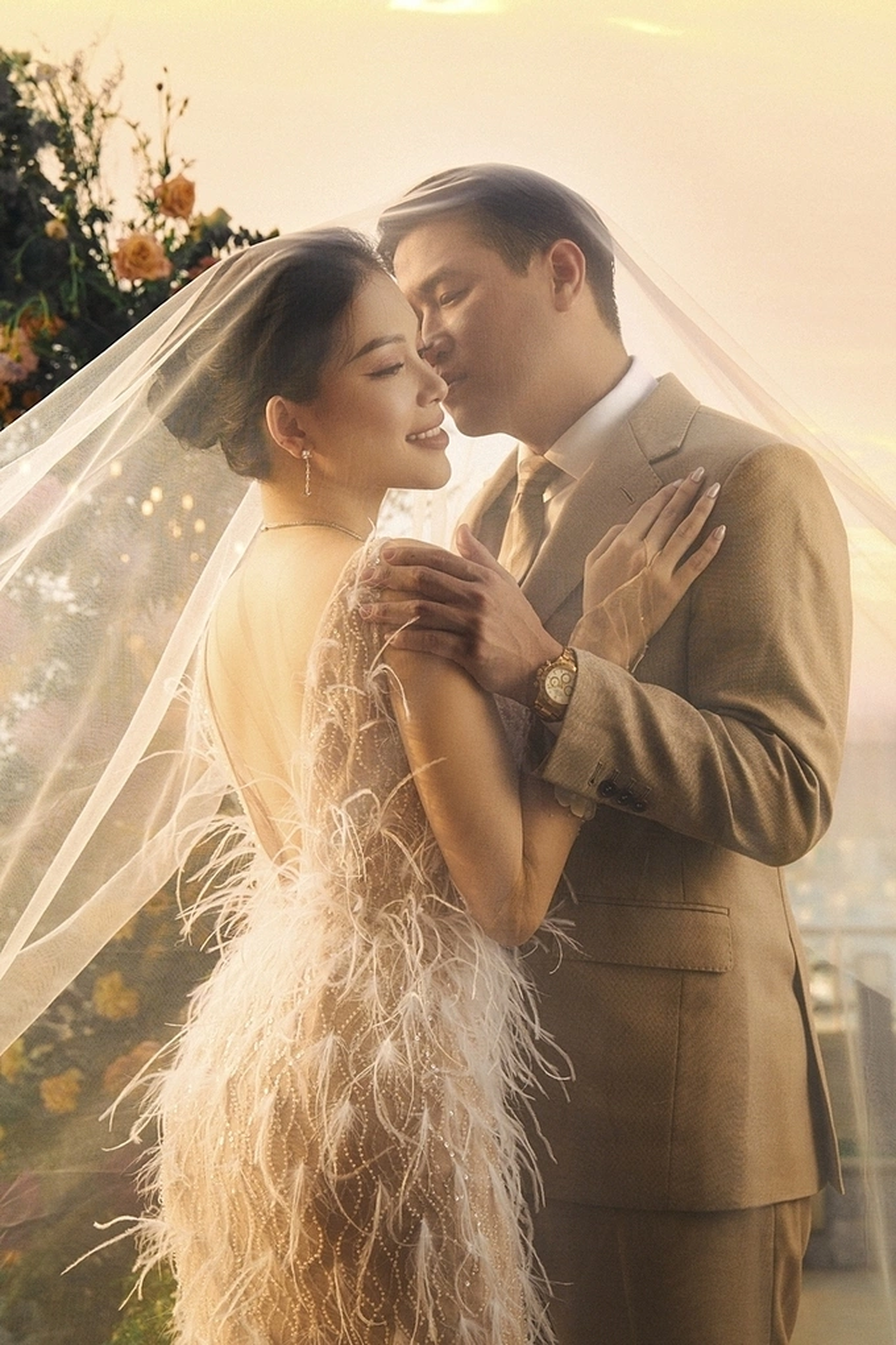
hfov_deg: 20.0
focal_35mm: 68
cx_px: 448
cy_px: 672
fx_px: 2538
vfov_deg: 29.7
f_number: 8
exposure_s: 1/125
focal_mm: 68
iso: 250
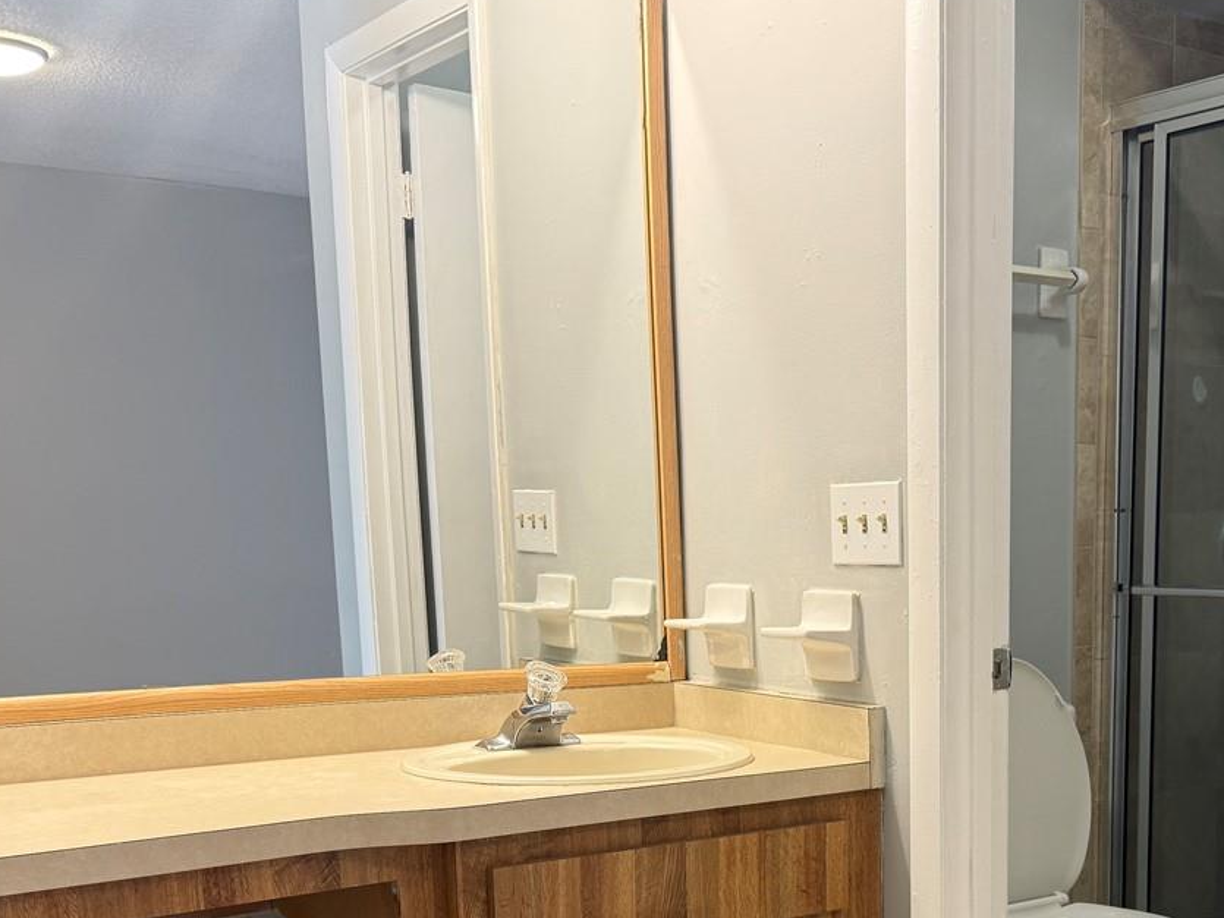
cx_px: 944
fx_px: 1626
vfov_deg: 30.2
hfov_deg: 39.9
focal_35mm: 46
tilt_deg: -9.7
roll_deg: -0.1
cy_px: 812
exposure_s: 1/60
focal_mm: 6.76
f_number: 1.78
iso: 125
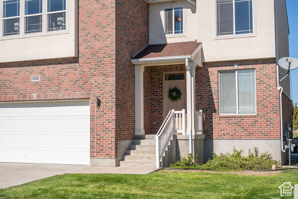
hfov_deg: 39.6
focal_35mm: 50
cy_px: 100
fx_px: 414
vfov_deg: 27.0
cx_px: 149
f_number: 5
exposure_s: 1/1600
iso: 100
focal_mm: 50
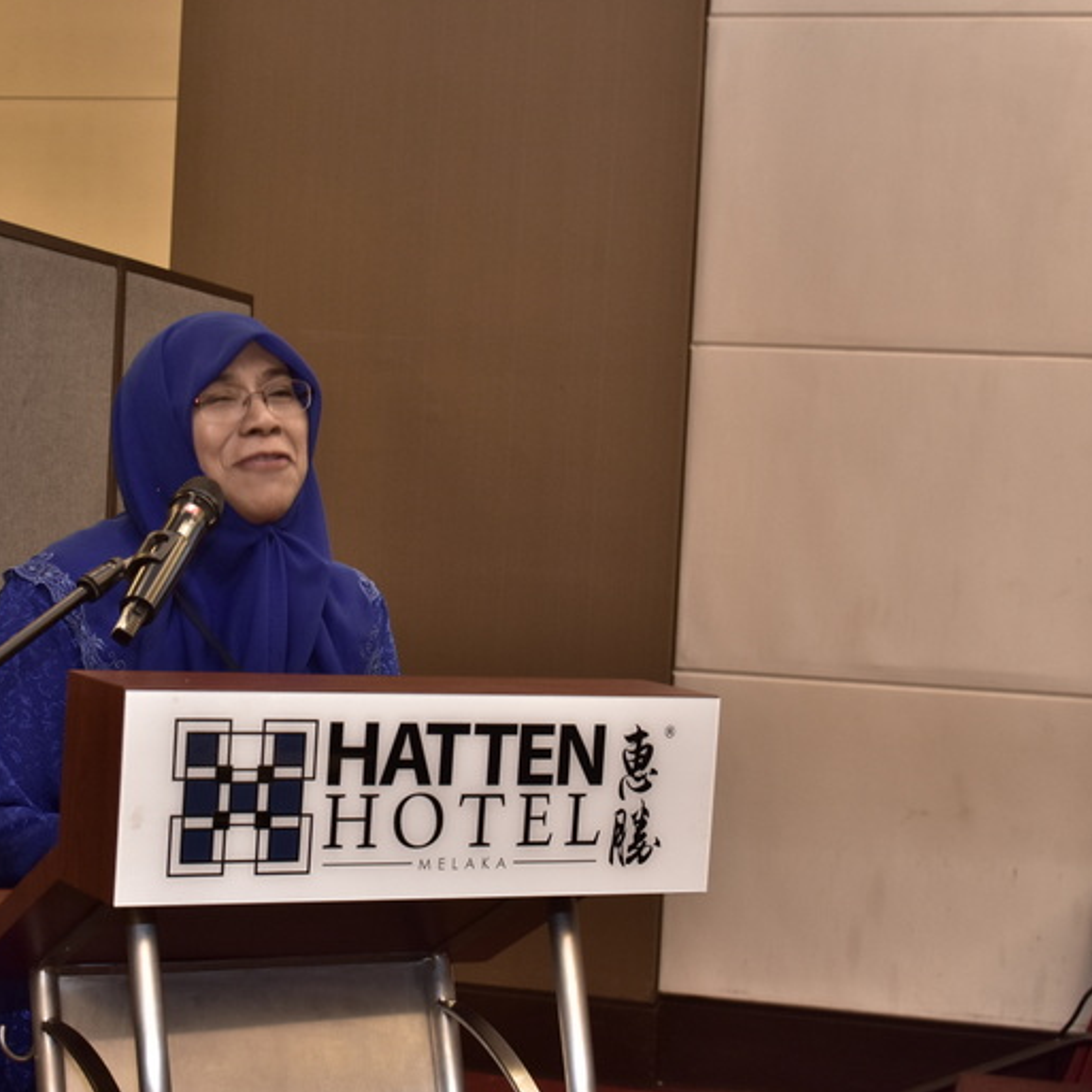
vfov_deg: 24.8
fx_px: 2486
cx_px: 253
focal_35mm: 70
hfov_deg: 24.5
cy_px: 553
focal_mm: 35
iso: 1000
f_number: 6.3
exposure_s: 1/25
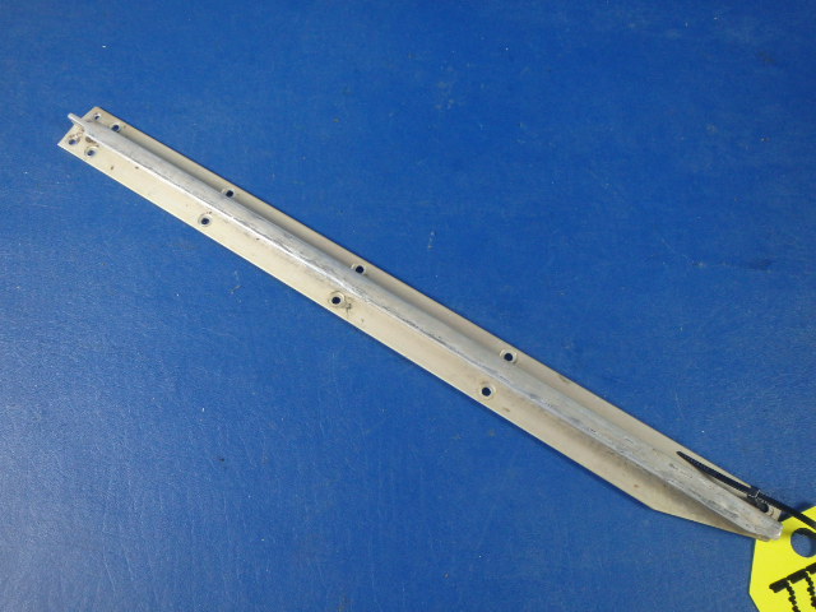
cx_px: 408
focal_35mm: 28
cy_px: 306
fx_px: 660
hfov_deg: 63.4
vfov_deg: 49.7
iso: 400
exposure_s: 1/30
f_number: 3.9
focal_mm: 5
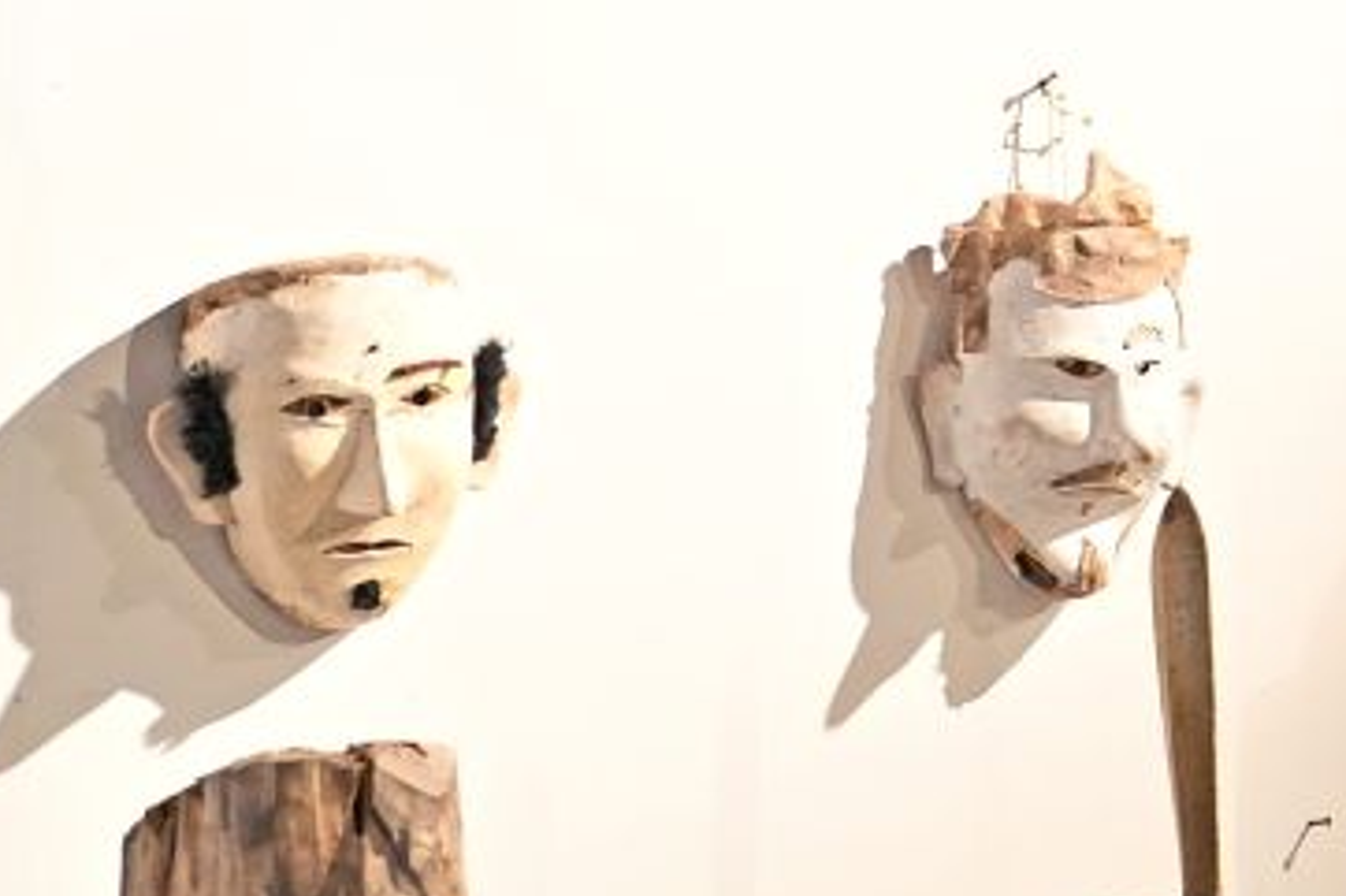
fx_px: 3326
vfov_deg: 15.2
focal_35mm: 89
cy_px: 156
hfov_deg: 18.8
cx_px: 2257
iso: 5000
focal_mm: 26
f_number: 4
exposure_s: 1/160
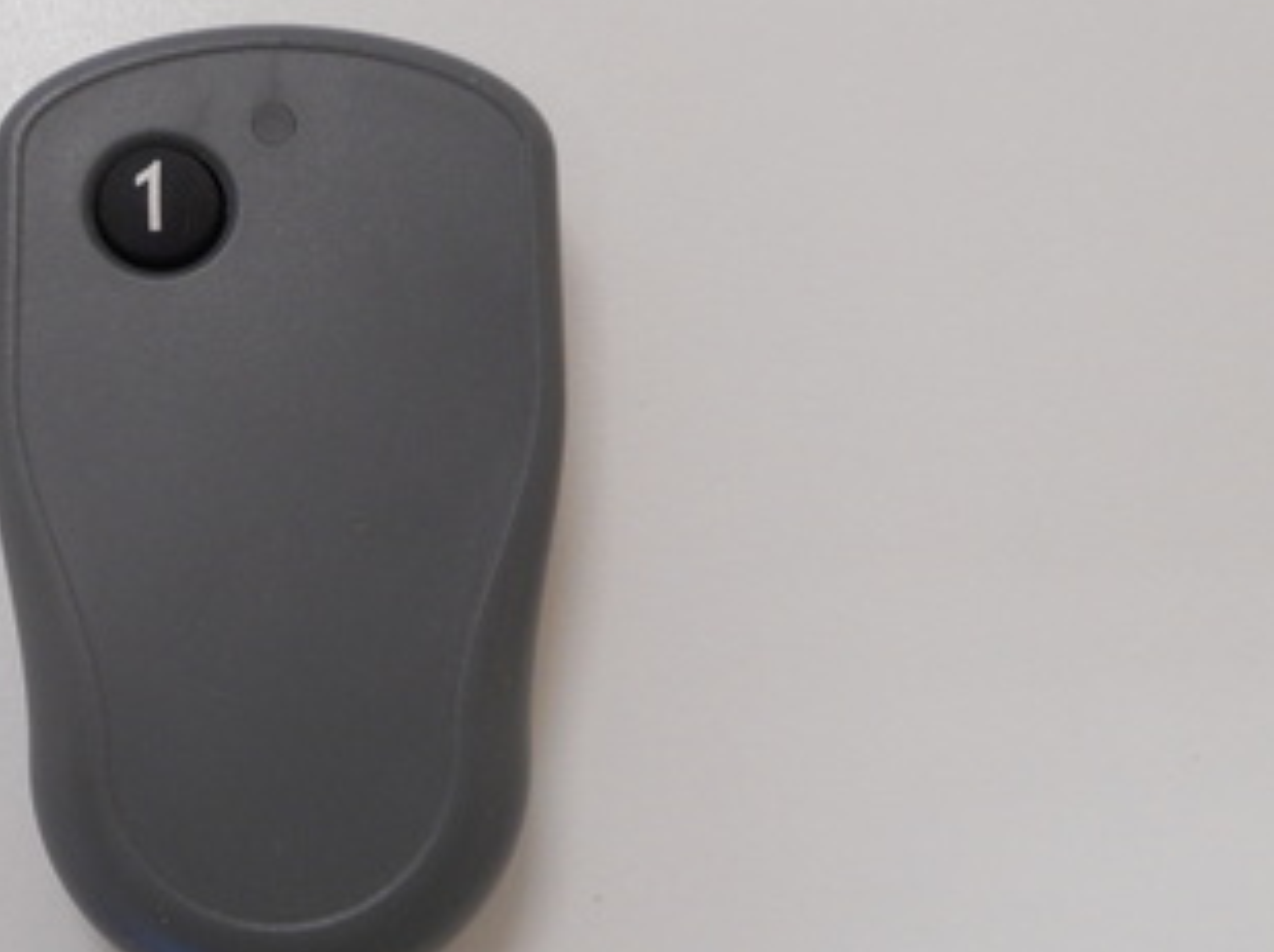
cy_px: 509
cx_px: 350
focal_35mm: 47
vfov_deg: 30.8
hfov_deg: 39.6
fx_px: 1728
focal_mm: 5.2
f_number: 4
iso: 220
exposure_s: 1/30
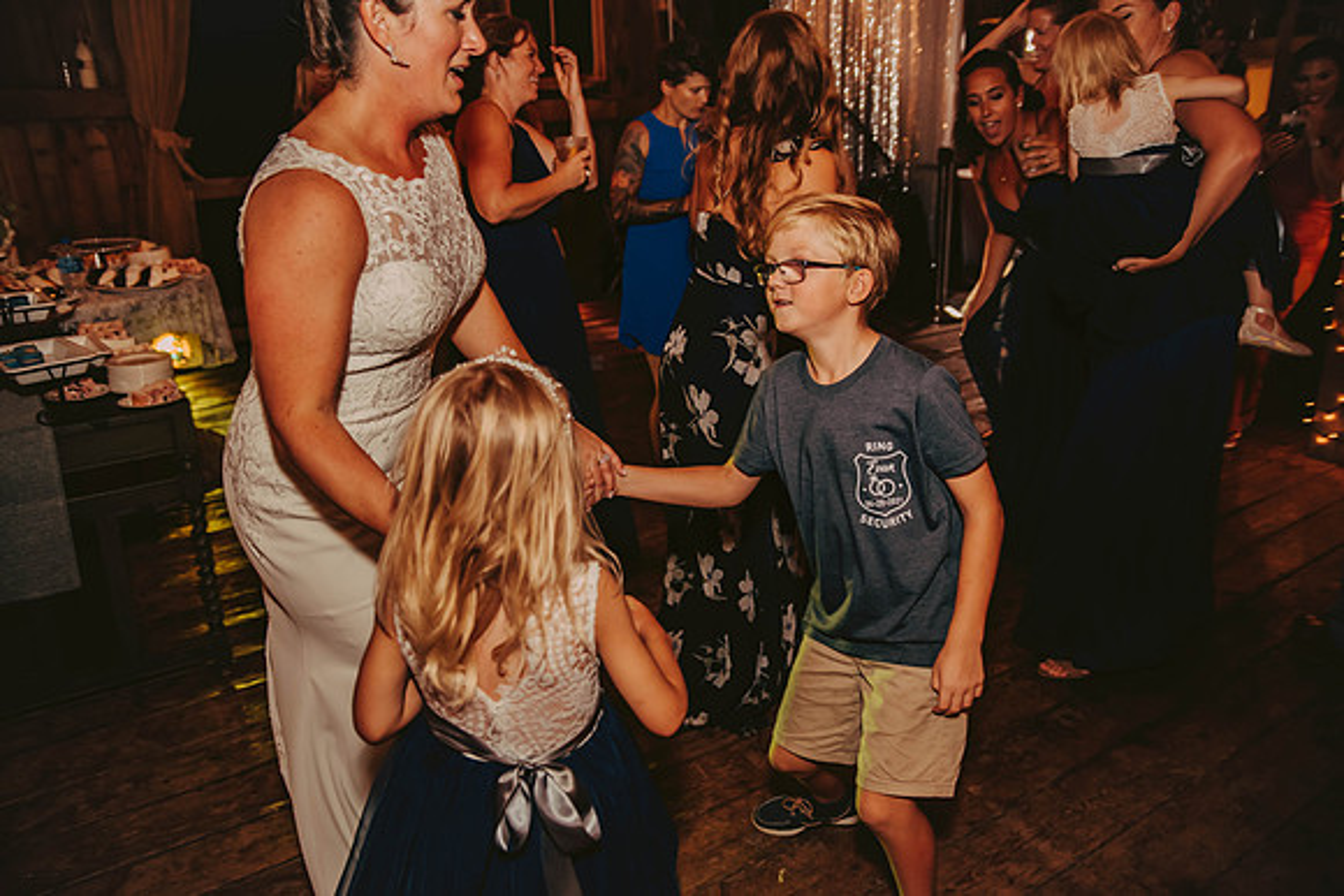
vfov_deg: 46.4
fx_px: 1046
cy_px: 448
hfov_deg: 65.5
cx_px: 672
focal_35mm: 28
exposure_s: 1/125
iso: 1250
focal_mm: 28
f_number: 2.8
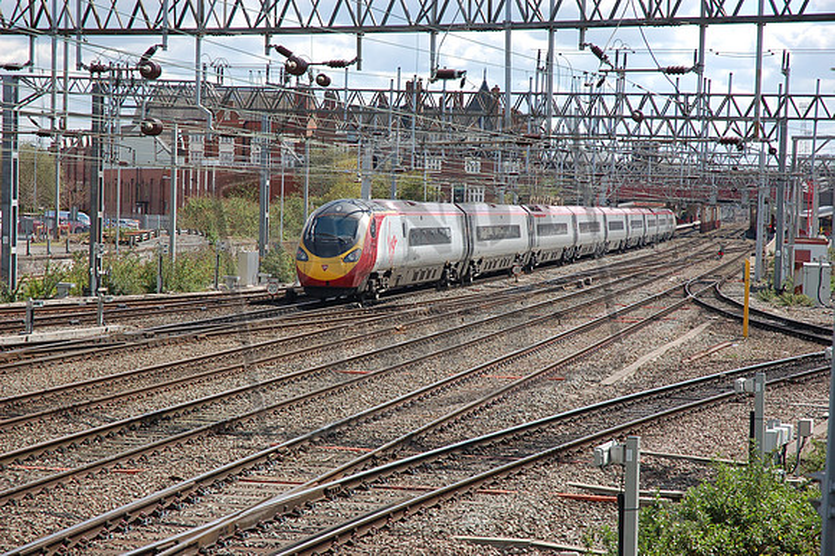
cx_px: 418
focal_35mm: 98
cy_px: 278
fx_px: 2260
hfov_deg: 20.9
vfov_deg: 14.0
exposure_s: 1/500
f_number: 5.6
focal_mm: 65
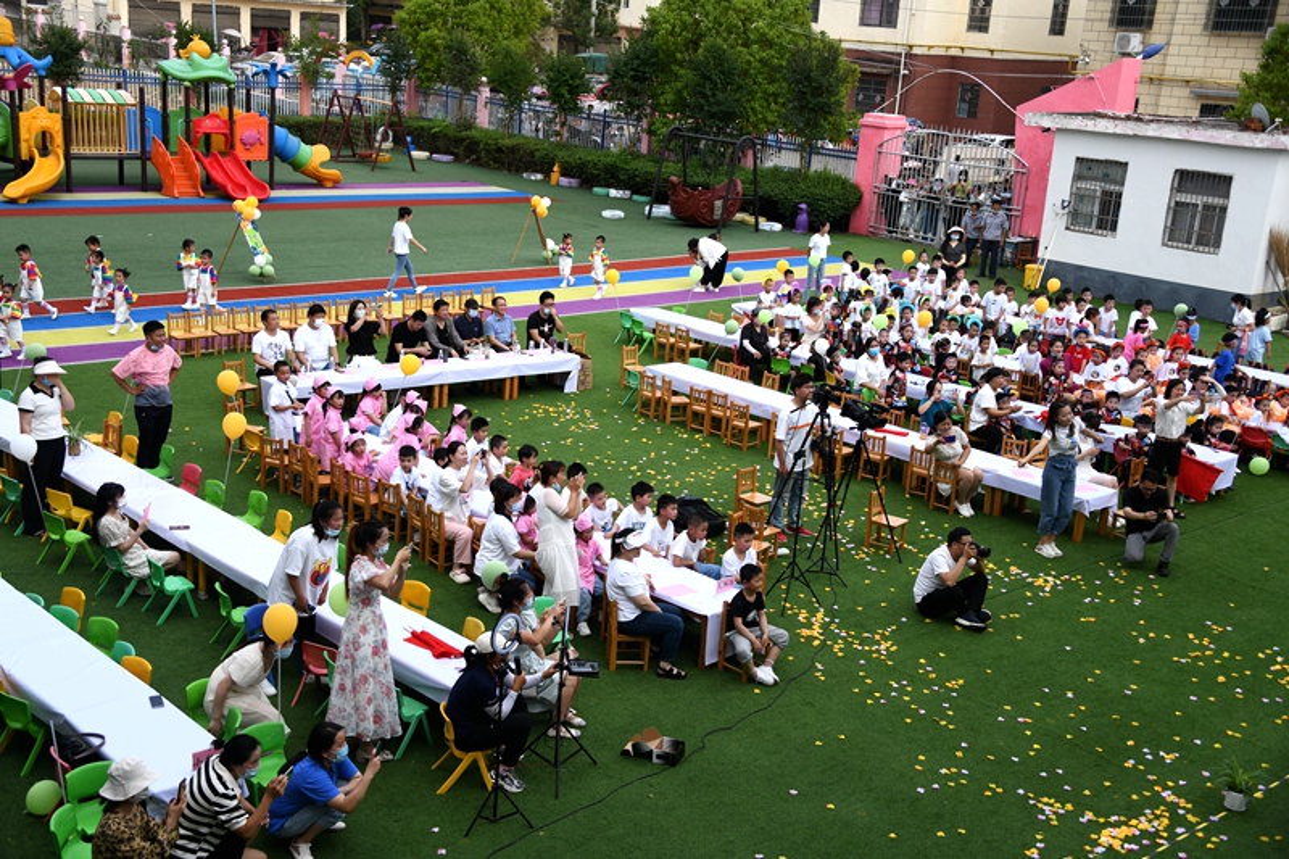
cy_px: 430
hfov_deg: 44.5
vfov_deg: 30.5
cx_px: 644
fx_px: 1575
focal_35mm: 44
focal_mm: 44
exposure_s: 1/500
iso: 80
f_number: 4.2
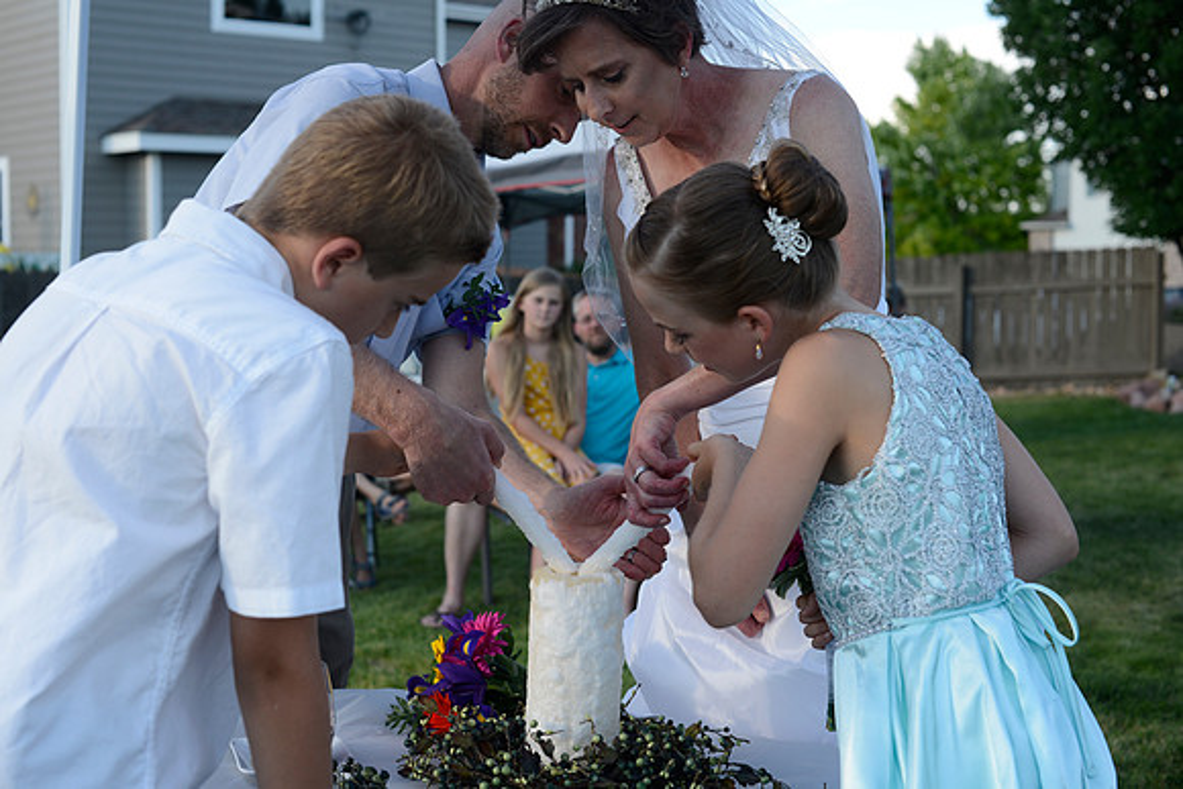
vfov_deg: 27.0
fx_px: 1643
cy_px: 394
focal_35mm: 50
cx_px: 592
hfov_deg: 39.6
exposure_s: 1/250
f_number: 5
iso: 200
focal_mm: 50
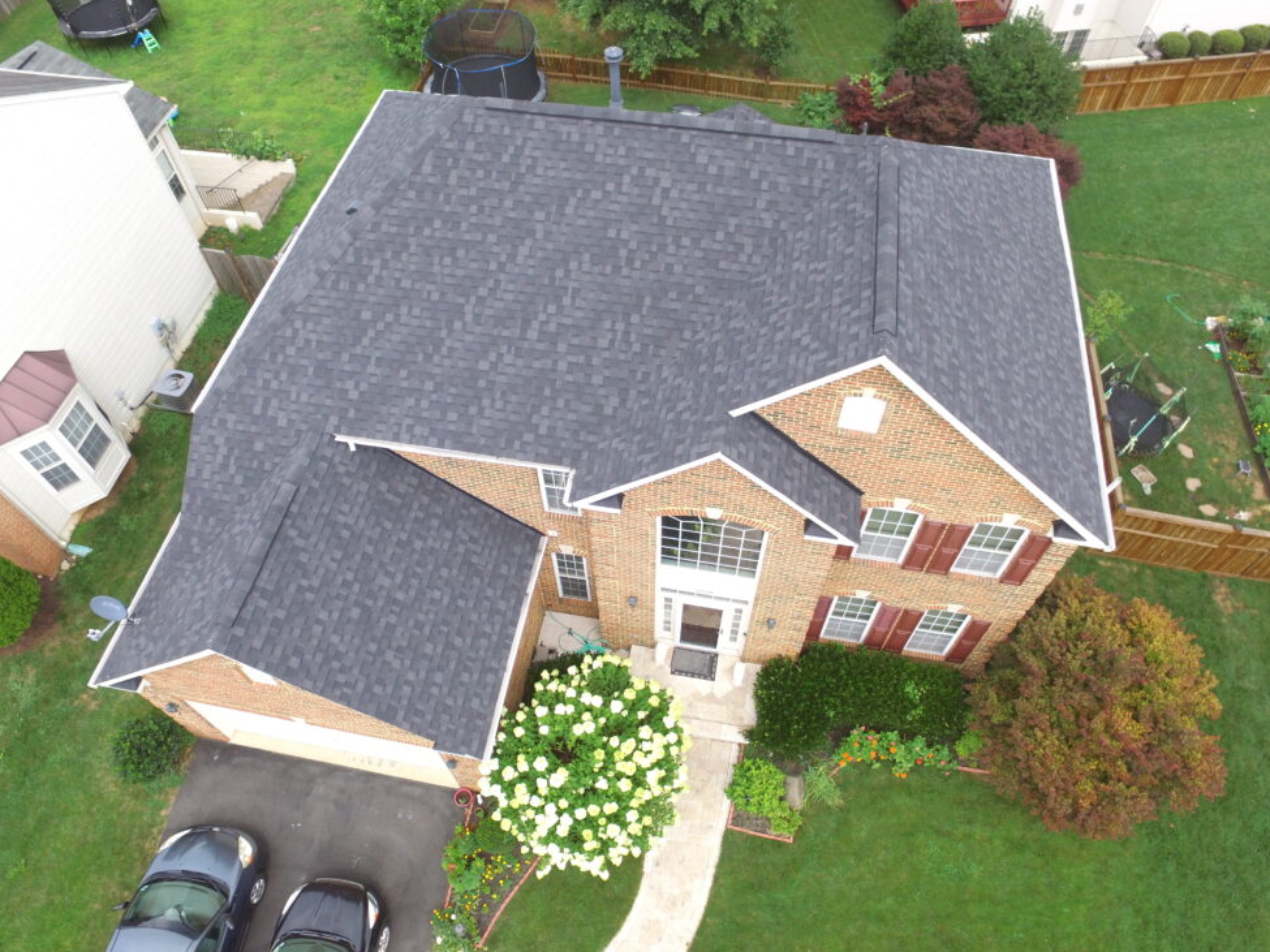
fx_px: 770
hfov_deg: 79.0
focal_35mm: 21
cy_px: 491
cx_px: 658
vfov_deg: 63.4
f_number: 2.8
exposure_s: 1/320
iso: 100
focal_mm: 3.61
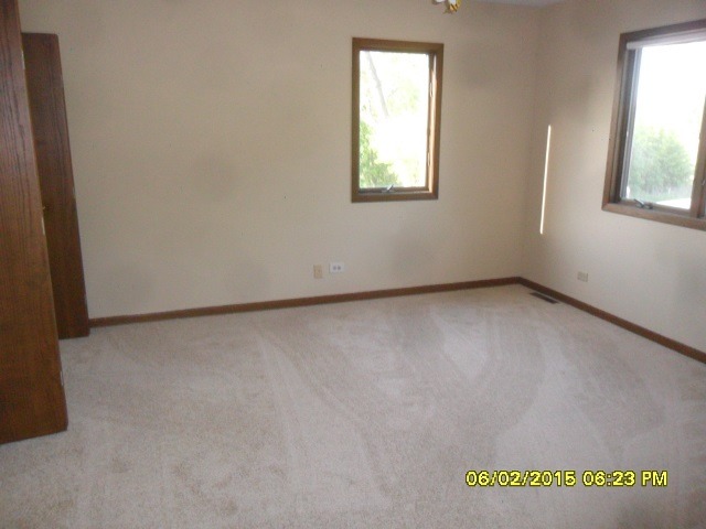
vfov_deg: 51.4
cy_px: 264
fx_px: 551
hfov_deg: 65.3
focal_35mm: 27
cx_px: 353
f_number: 3.5
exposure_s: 1/45
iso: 240
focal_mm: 4.9
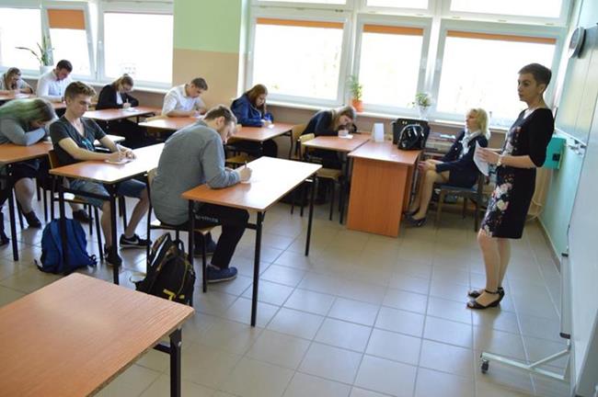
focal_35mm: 27
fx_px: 448
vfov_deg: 47.8
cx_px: 299
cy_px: 198
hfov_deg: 67.4
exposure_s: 1/60
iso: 400
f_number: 3.5
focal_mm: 18
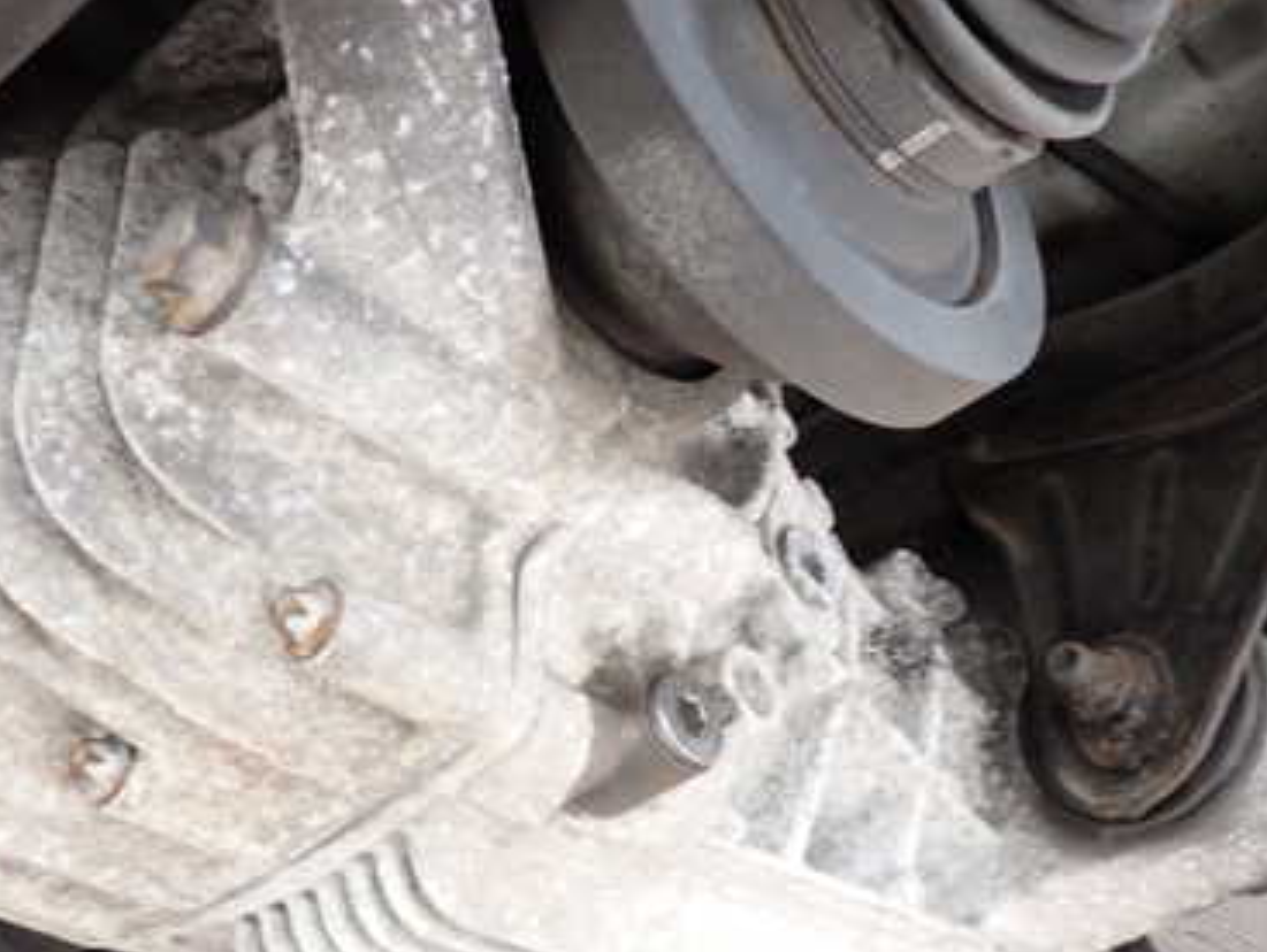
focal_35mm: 49
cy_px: 438
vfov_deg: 29.7
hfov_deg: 38.9
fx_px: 1795
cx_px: 663
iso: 320
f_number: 2.3
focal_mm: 5.4
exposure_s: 1/30
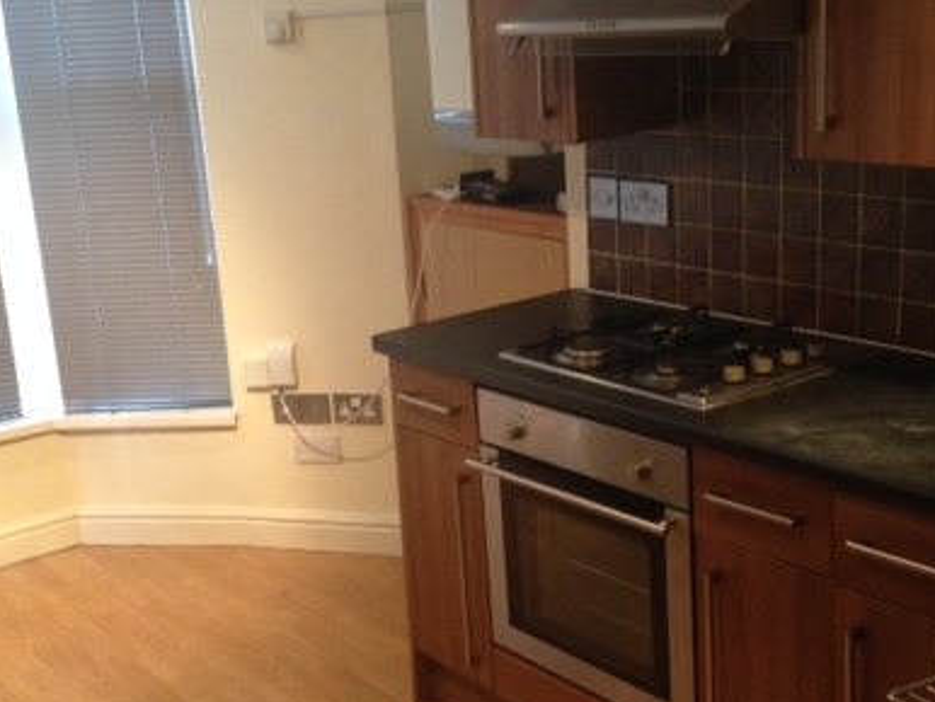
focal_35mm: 58
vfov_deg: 25.2
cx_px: 421
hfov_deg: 33.2
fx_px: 1568
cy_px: 404
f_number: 2.4
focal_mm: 4.28
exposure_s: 1/20
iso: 320
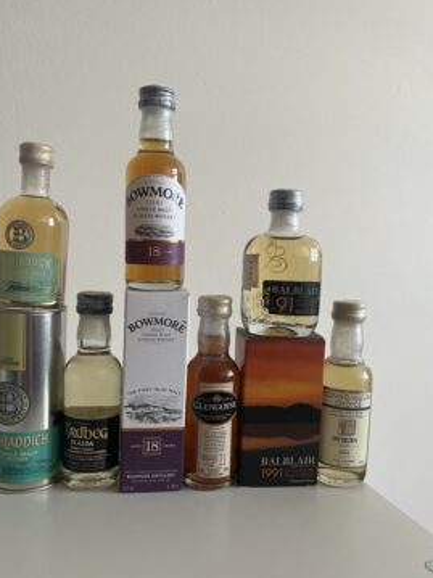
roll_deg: -2.7
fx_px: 484
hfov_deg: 48.2
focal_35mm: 29
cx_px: 216
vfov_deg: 61.7
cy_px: 291
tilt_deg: -4.2
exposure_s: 1/60
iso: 160
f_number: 1.6
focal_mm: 5.1
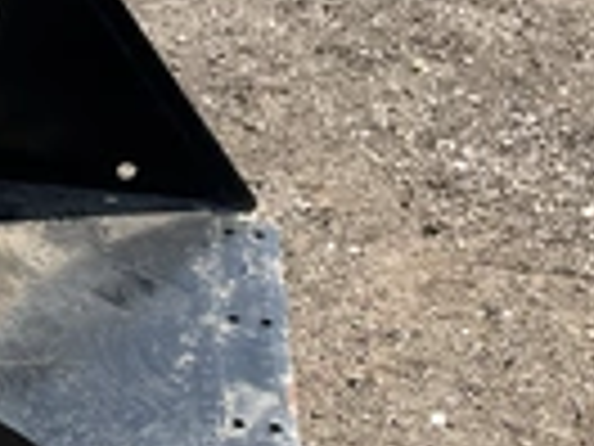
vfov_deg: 16.6
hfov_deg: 21.2
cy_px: 392
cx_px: -45
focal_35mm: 88
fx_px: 1510
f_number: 1.8
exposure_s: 1/1076
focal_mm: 3
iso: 25
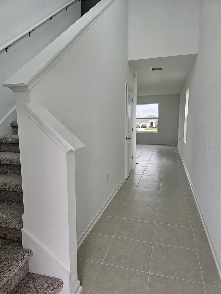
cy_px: 147
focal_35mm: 23
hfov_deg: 58.9
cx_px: 110
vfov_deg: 73.9
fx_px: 196
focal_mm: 6.3
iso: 50
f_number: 1.7
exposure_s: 1/207
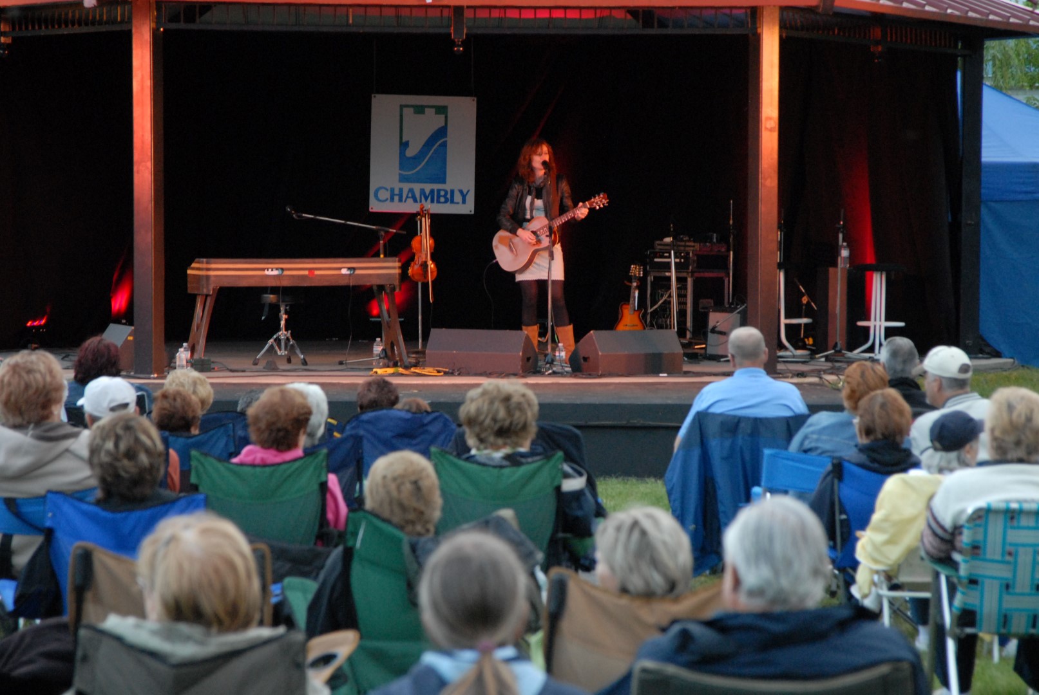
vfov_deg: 10.8
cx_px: 520
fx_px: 3684
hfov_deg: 16.1
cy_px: 348
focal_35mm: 128
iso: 800
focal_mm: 85
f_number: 4.5
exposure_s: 1/80
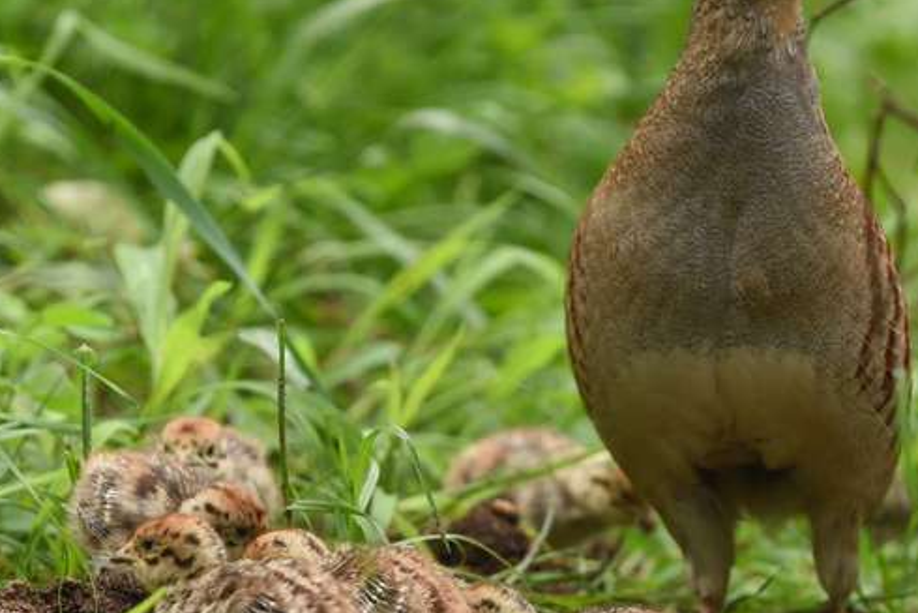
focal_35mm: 392
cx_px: 541
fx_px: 9998
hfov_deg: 5.3
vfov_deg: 3.5
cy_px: 379
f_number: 5
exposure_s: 1/400
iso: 1000
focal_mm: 160
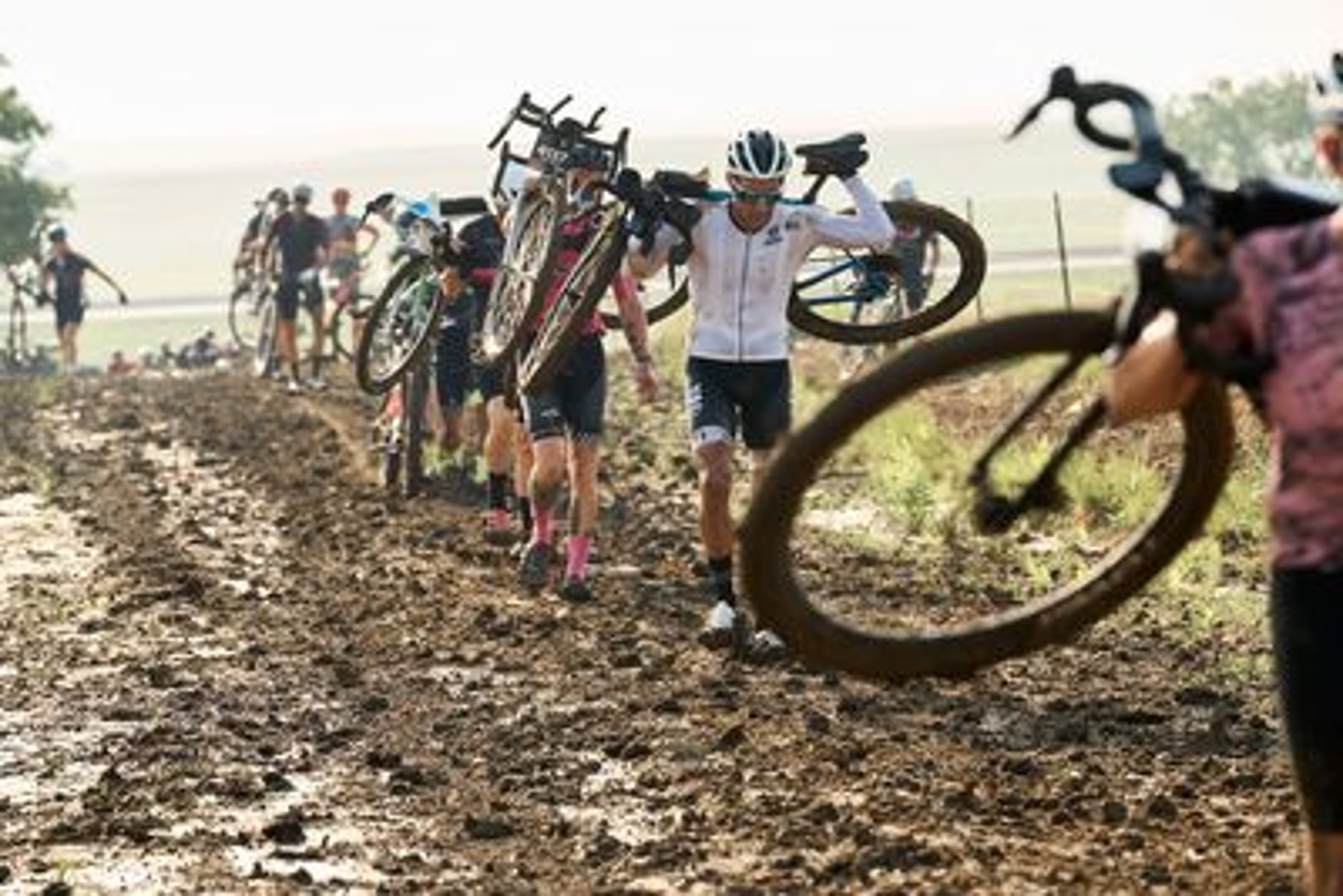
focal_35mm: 200
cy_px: 448
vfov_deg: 6.9
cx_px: 672
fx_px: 7463
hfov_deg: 10.3
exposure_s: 1/400
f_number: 6.3
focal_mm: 200
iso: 400
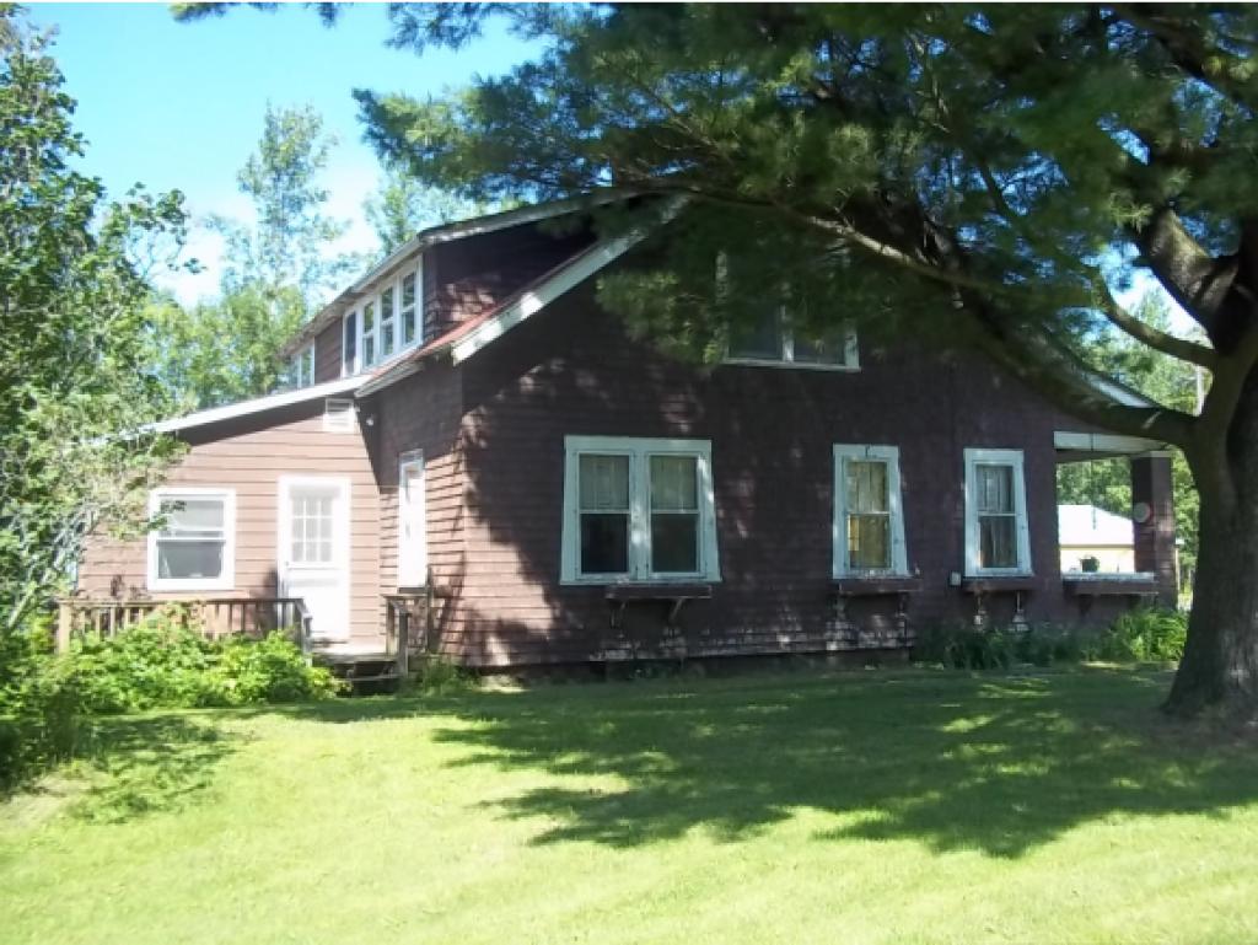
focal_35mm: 36
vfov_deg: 39.7
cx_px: 629
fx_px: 1309
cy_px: 472
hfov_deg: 51.3
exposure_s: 1/250
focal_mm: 6.5
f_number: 3.1
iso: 80
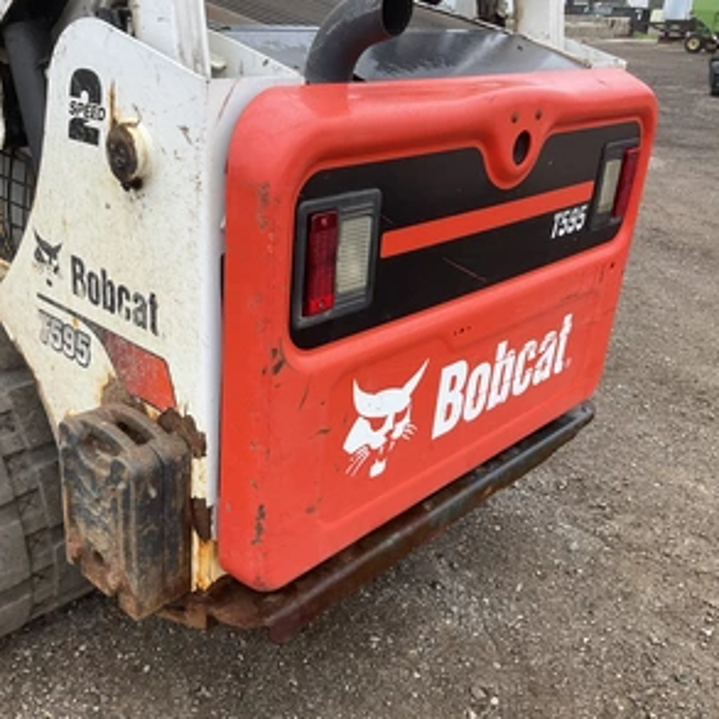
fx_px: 822
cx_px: 299
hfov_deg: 47.0
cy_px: 358
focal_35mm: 35
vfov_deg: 47.2
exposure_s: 1/159
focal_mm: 3
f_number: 1.8
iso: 20
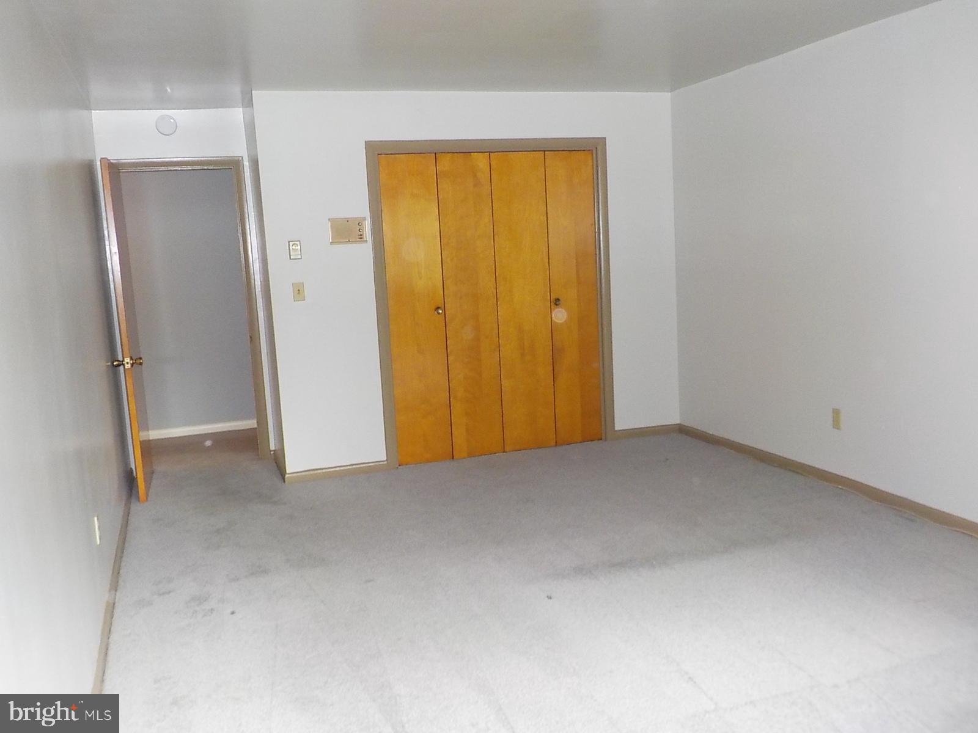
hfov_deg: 60.0
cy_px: 366
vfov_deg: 46.8
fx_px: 848
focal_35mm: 30
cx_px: 489
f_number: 3.3
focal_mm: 4.1
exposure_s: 1/30
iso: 320
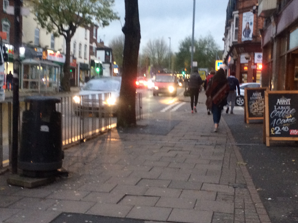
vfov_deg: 28.6
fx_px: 439
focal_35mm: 51
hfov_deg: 37.5
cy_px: 111
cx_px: 155
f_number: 2.2
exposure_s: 1/30
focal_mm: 4.12
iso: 160
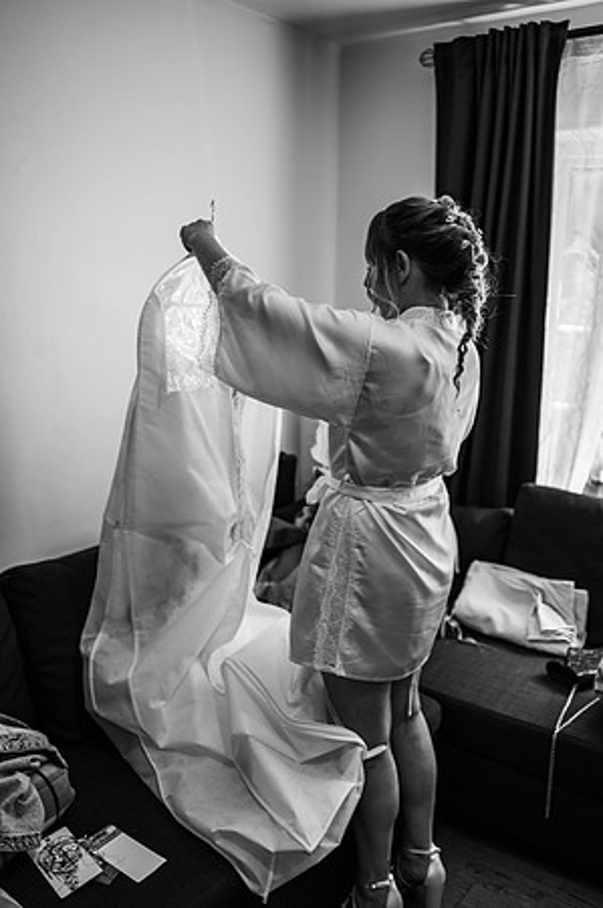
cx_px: 302
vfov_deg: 54.5
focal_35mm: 35
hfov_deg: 37.8
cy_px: 454
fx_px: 881
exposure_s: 1/200
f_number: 1.8
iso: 180
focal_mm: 35
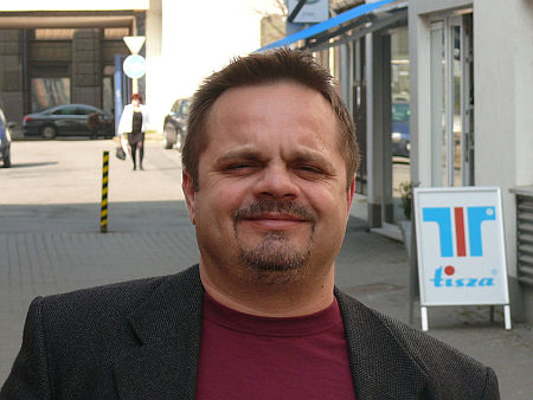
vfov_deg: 8.2
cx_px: 266
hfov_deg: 10.9
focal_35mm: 182
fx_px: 2804
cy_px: 200
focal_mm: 21.7
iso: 100
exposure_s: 1/200
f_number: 5
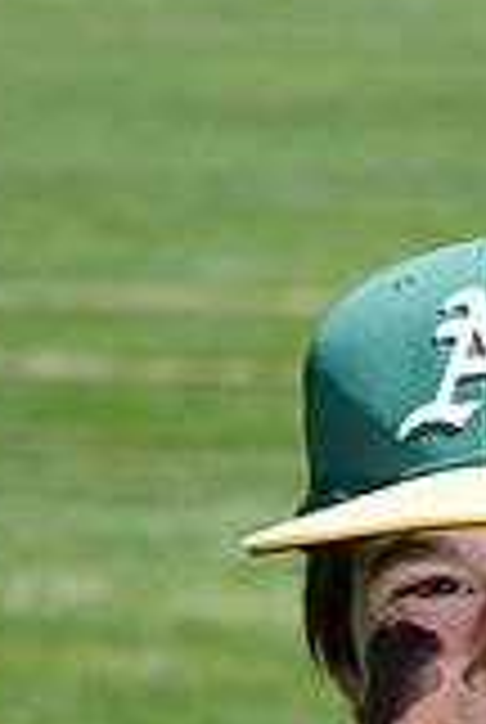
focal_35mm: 450
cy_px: 958
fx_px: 9073
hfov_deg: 3.1
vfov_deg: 4.6
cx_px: 659
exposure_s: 1/200
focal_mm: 125
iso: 200
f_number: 10
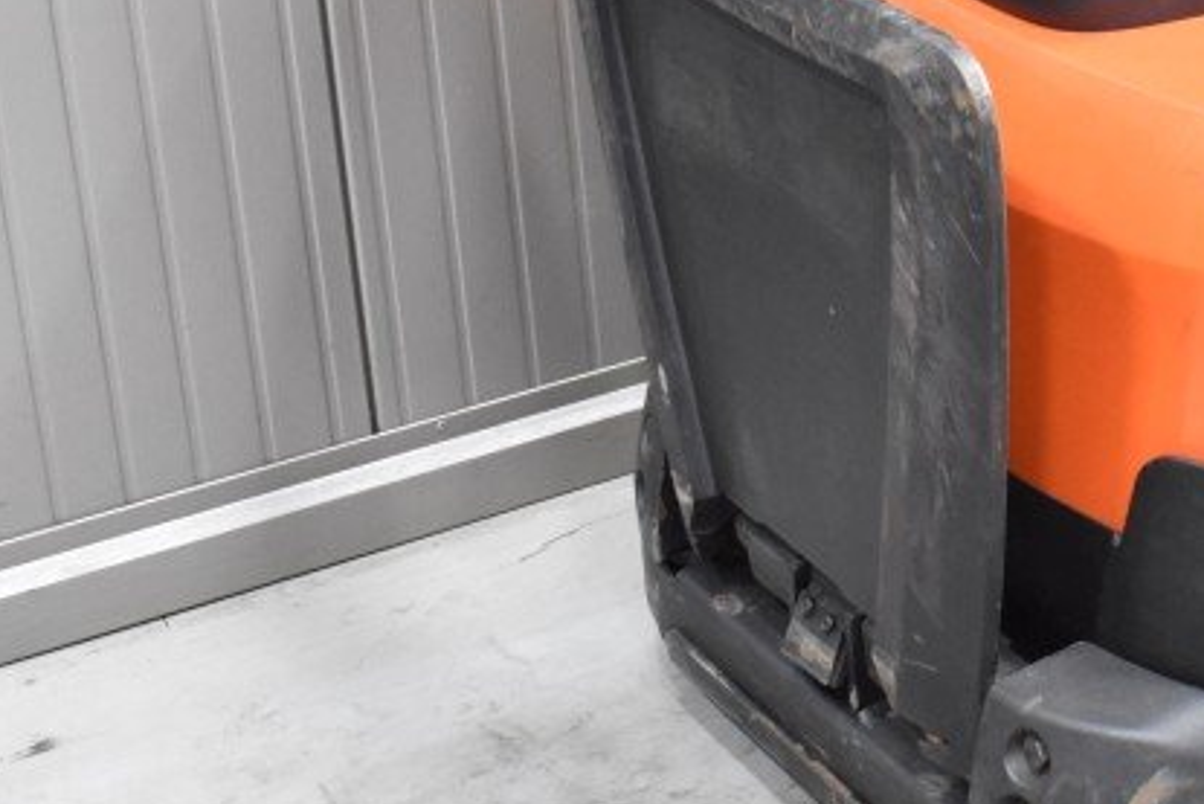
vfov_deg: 13.0
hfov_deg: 18.6
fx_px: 3479
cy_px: 32
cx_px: 1451
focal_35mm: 104
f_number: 5
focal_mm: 24
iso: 1600
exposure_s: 1/20
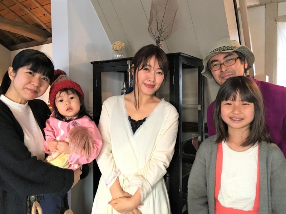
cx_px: 143
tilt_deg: -1.5
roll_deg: +0.5
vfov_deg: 48.2
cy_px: 107
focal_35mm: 29
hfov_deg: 61.7
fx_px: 240
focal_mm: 4.15
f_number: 2.2
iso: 80
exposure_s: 1/8
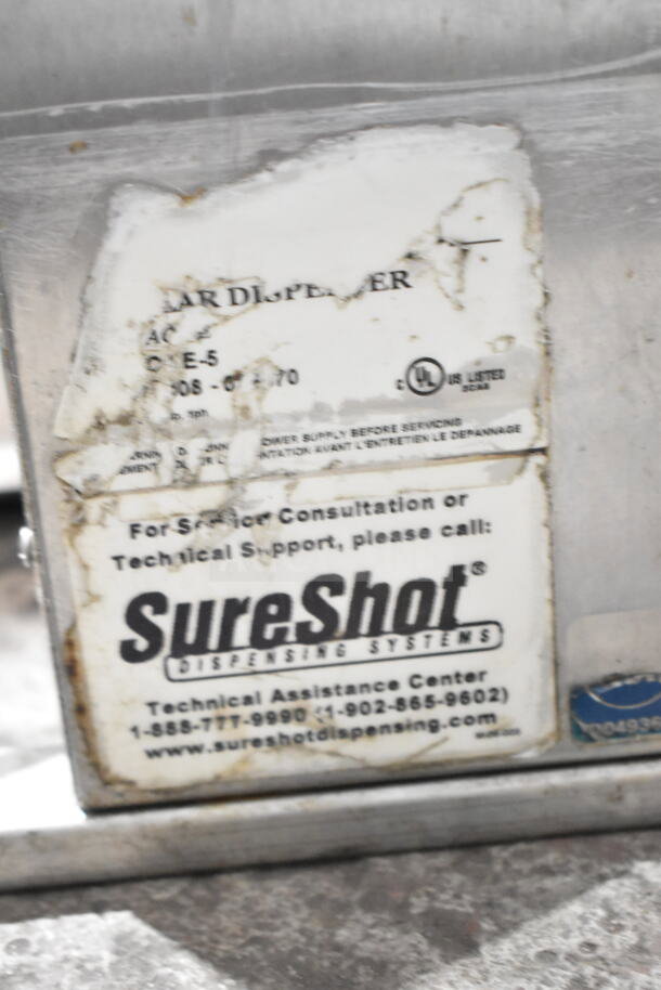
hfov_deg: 22.6
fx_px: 1651
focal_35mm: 60
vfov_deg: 33.4
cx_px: 330
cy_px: 495
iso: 6400
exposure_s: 1/60
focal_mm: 40
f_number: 5
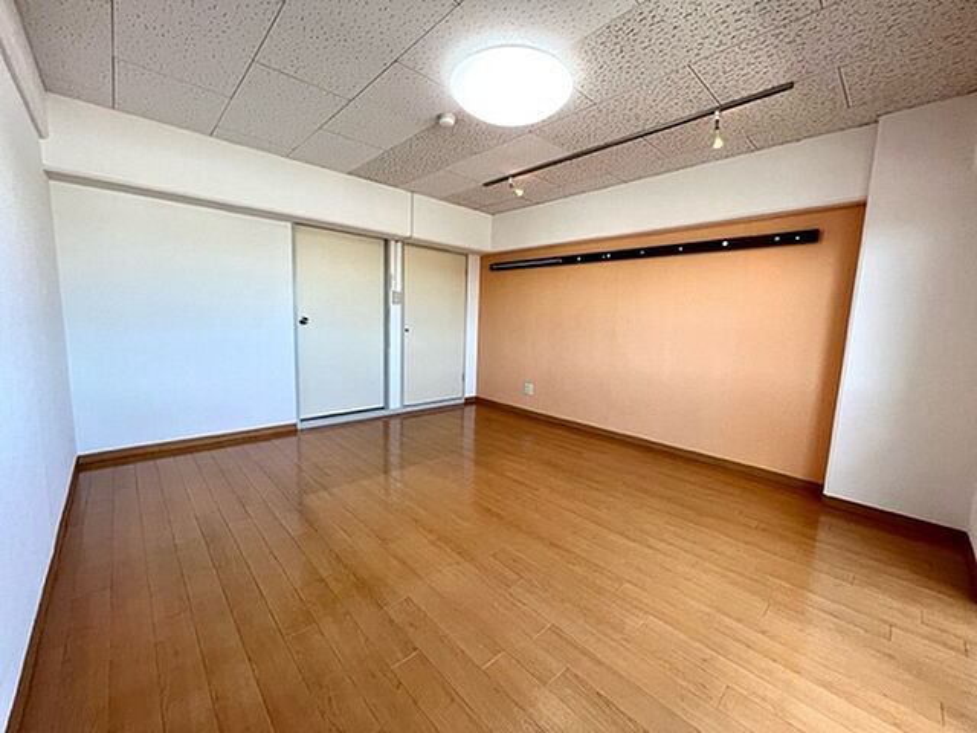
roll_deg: -1.5
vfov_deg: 89.9
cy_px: 366
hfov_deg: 106.2
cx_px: 488
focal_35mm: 13
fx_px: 367
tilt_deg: -6.5
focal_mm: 1.57
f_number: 1.8
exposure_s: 1/120
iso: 100
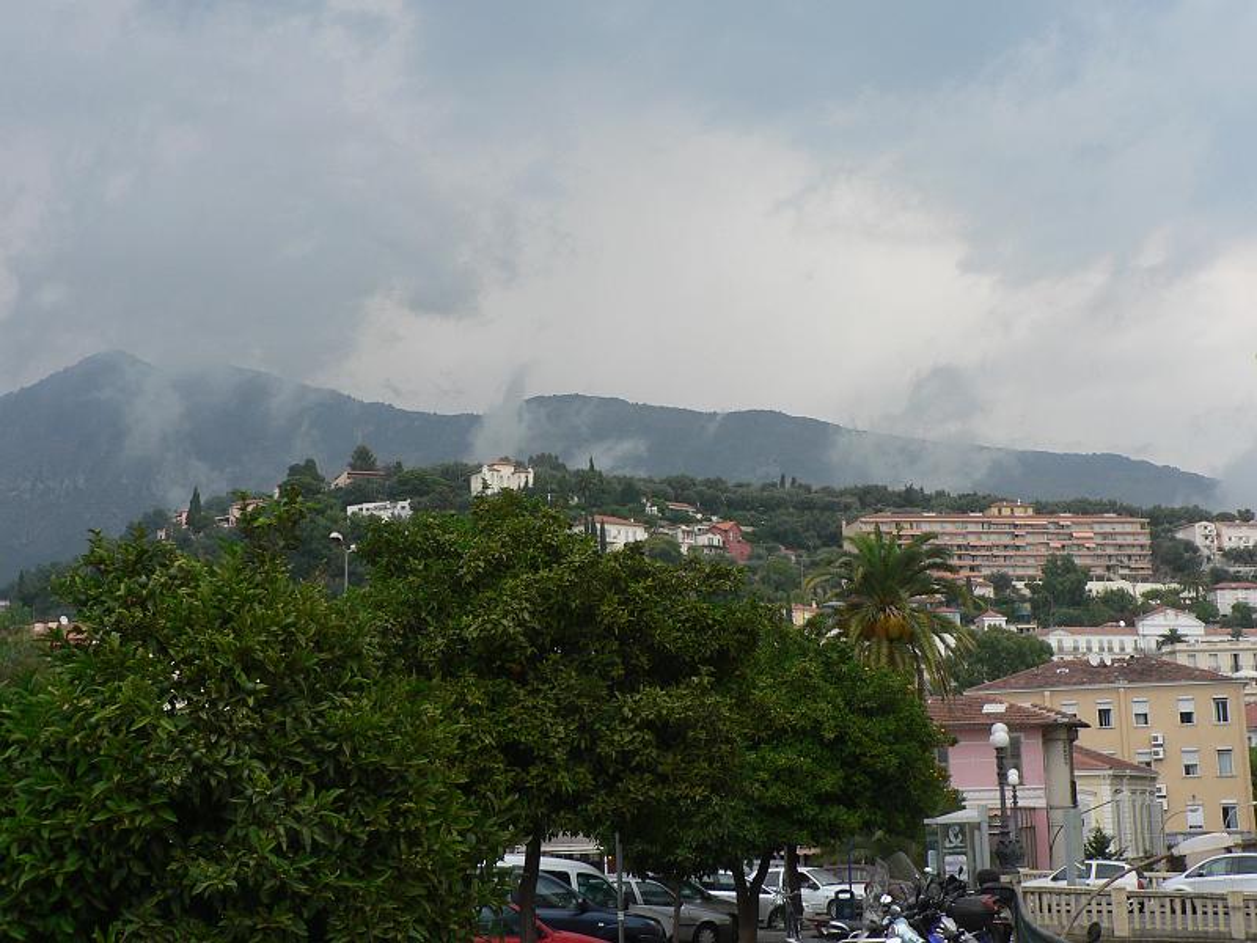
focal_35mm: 55
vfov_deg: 26.6
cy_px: 472
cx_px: 628
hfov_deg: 34.9
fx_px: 1997
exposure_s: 1/320
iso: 80
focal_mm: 9.2
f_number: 4
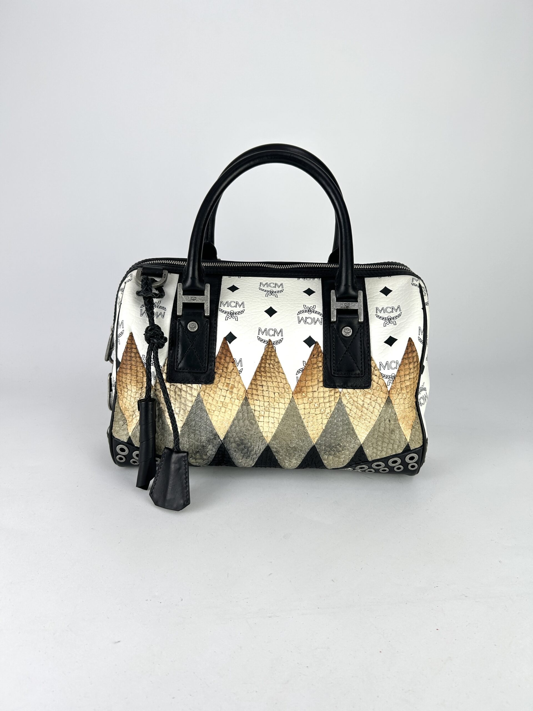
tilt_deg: -20.1
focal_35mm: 26
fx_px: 534
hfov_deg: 53.1
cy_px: 356
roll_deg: -3.2
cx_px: 266
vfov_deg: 67.3
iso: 40
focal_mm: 5.7
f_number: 1.5
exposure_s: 1/173
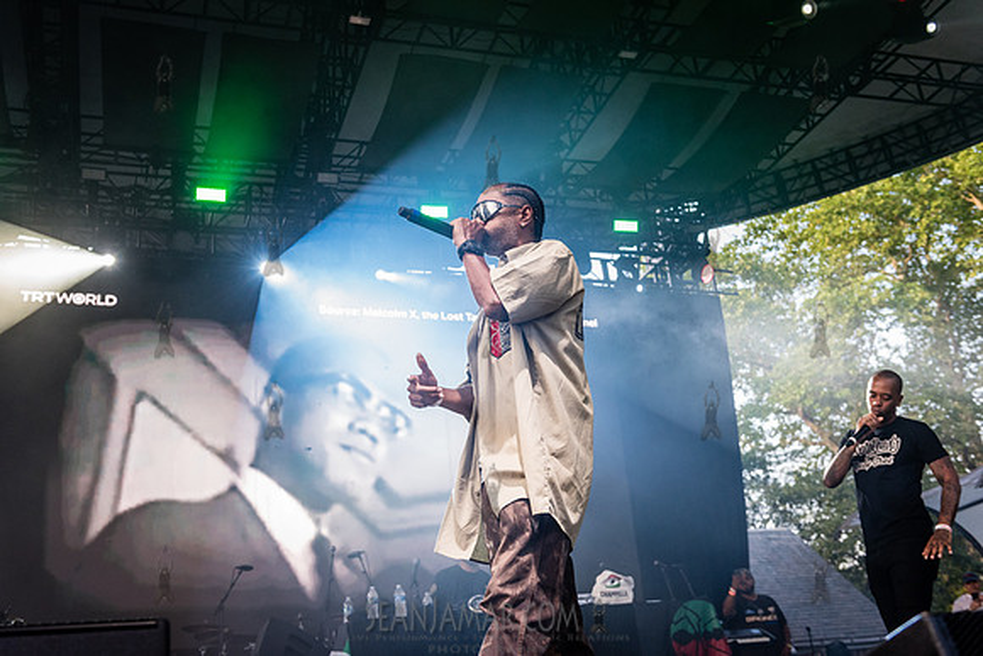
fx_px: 1043
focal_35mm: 38
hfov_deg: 50.5
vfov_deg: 34.9
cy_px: 328
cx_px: 492
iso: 2000
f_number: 4
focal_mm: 38
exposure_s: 1/500
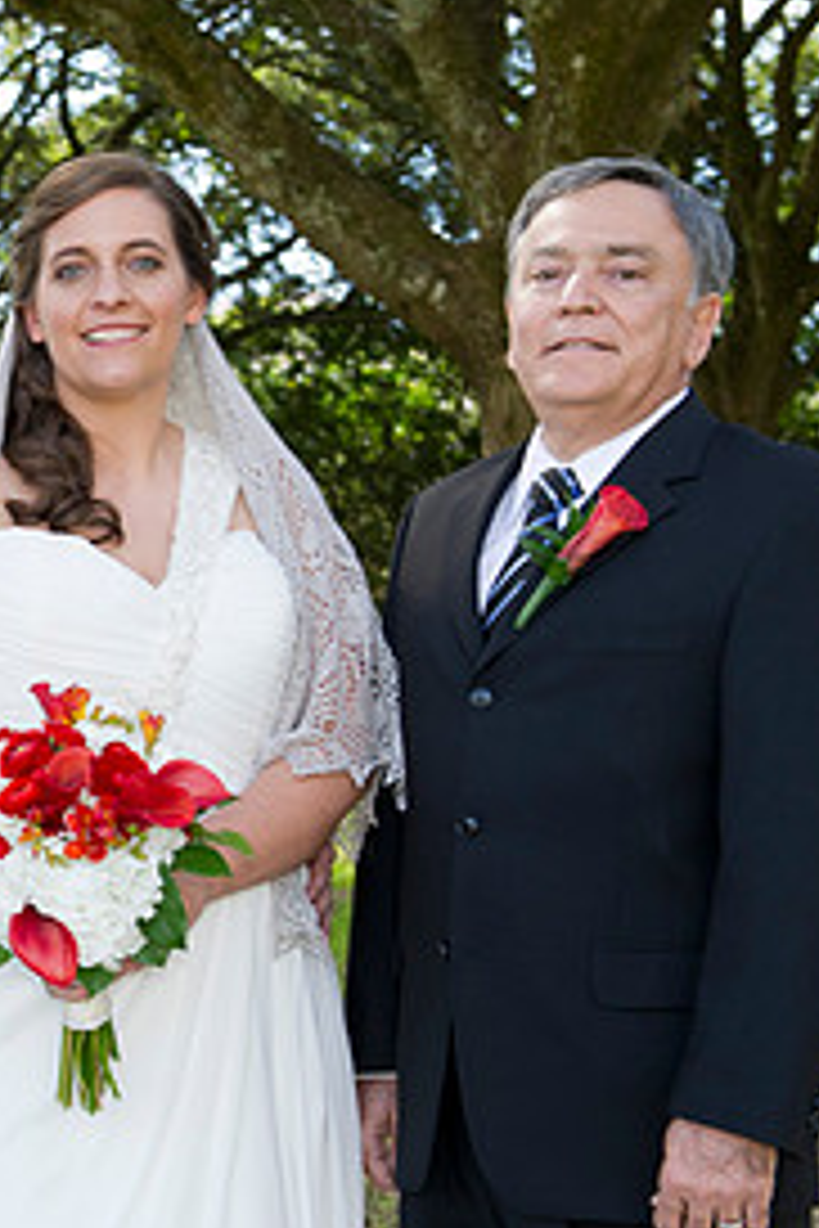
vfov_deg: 20.0
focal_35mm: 102
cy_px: 679
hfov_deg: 13.0
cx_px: -256
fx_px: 3480
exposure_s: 1/125
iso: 320
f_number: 5.6
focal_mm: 48
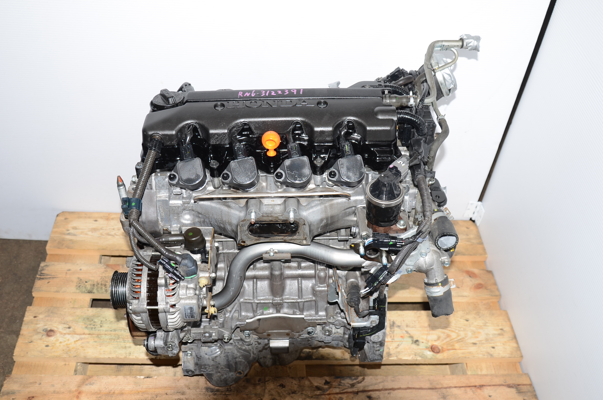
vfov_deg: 36.7
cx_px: 302
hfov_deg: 53.2
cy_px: 200
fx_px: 602
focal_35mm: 36
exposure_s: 1/100
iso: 100
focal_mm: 24
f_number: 5
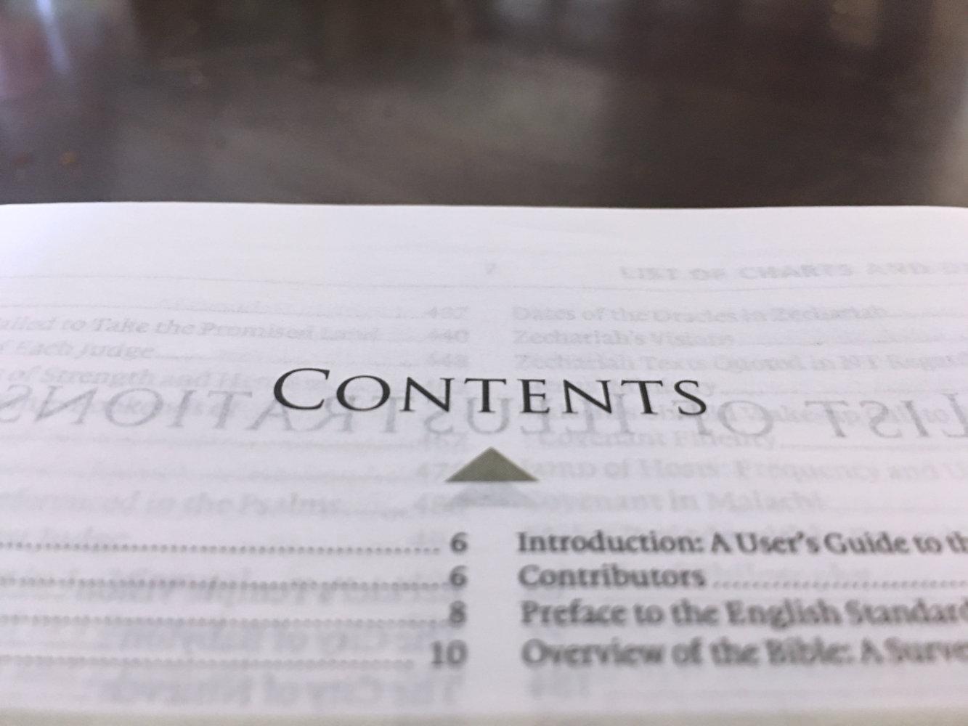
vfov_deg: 48.2
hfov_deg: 61.7
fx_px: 811
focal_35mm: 29
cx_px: 484
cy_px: 363
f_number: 2.2
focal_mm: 4.2
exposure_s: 1/4
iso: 50
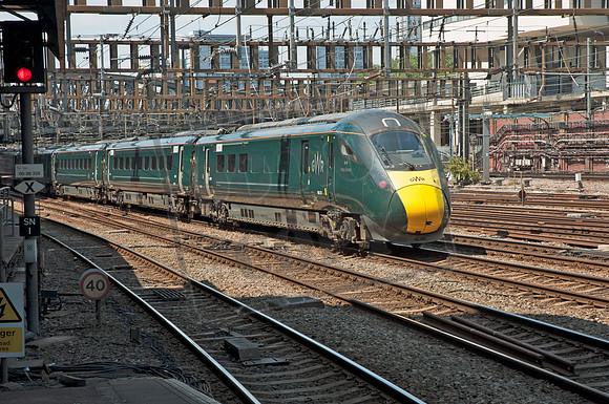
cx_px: 304
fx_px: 1318
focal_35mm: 78
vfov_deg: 17.4
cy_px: 202
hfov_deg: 26.0
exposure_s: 1/200
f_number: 7.1
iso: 200
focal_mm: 52
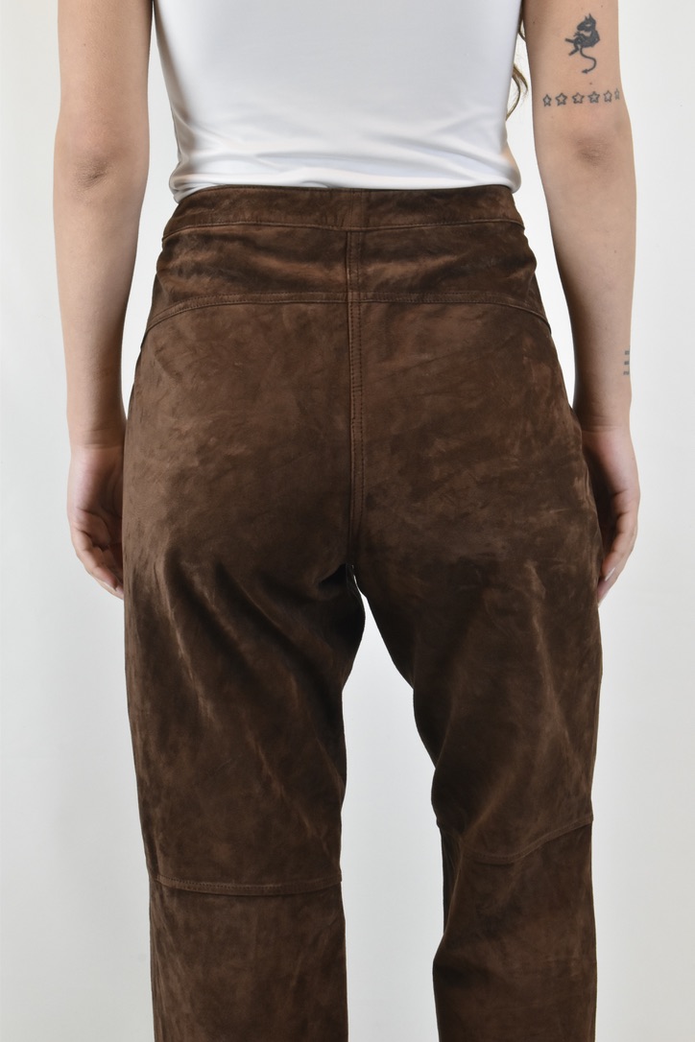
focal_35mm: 78
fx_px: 2259
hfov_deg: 17.5
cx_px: 348
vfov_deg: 26.0
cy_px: 521
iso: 1600
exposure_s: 1/25
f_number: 16
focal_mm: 52
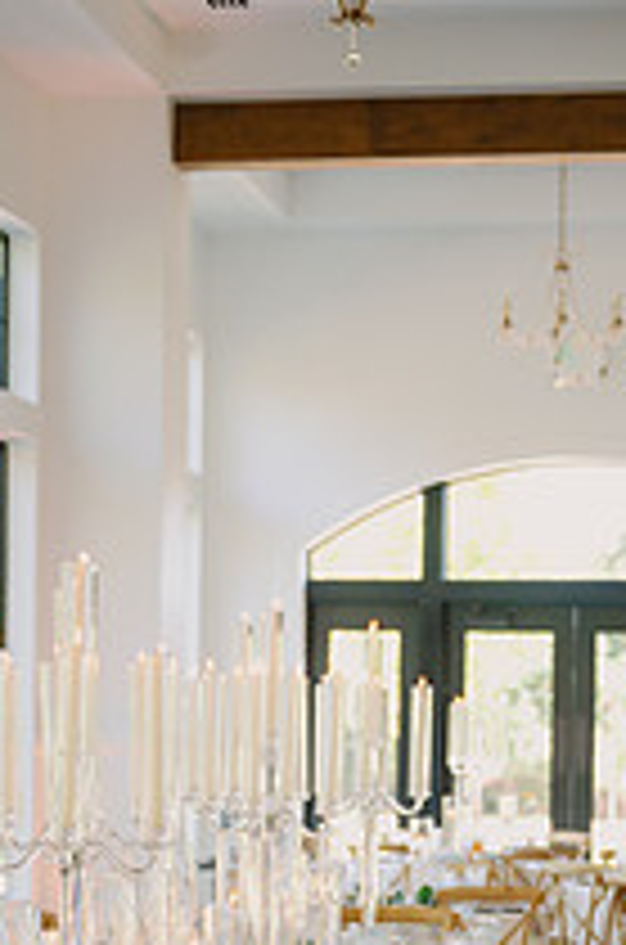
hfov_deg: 11.5
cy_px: 940
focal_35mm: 118
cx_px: 146
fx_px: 3093
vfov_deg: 17.0
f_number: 2.8
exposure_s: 1/125
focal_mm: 55
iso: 250
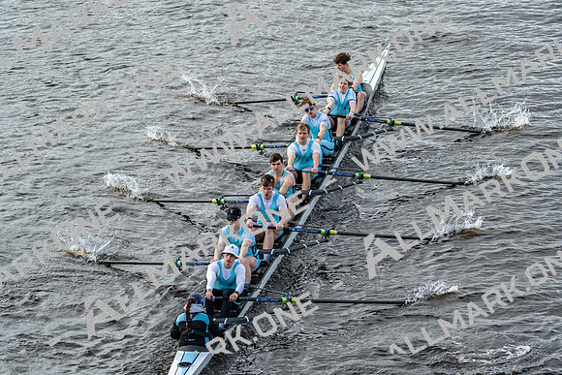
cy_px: 188
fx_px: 3123
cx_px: 281
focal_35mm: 200
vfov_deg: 6.9
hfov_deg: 10.3
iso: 800
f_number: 5.6
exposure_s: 1/1250
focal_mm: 200
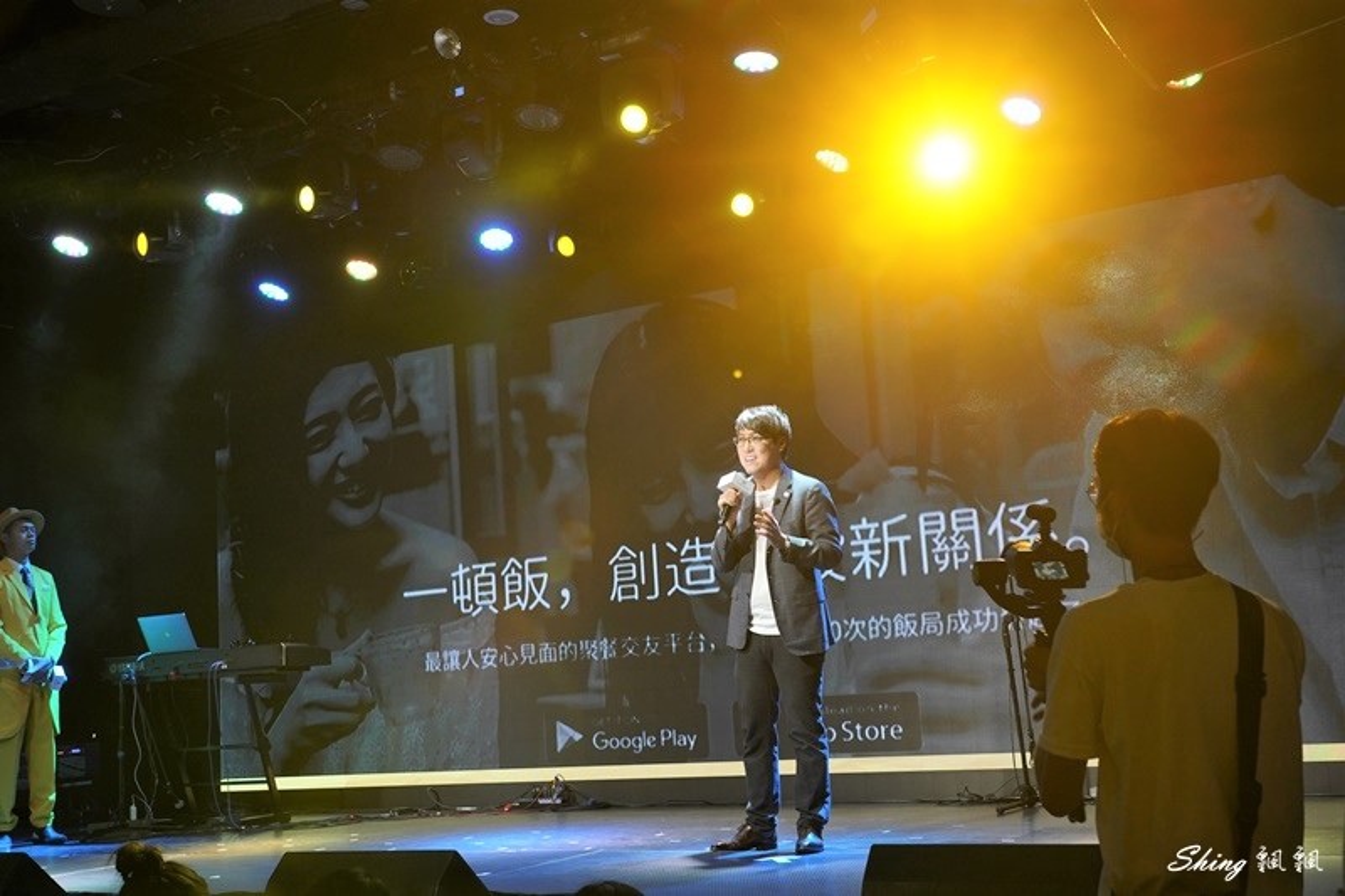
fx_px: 1531
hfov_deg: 47.4
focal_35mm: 41
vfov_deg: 32.6
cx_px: 672
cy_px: 448
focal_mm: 41
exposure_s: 1/80
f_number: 6.3
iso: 1250
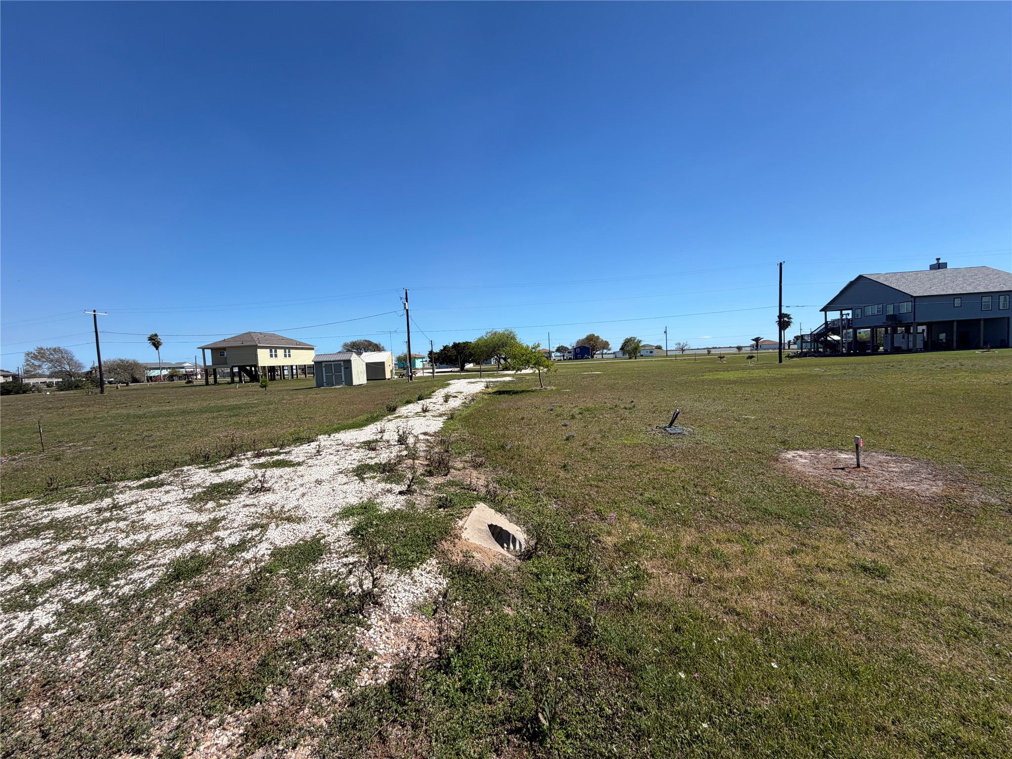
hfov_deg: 102.1
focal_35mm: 14
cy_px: 380
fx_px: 409
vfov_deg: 85.7
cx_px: 506
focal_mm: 2.22
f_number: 2.2
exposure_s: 1/1087
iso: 20
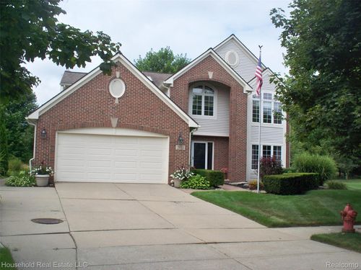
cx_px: 180
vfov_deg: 40.7
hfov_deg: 52.6
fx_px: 365
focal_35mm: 35
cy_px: 135
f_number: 4.8
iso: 80
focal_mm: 7.54
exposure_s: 1/400
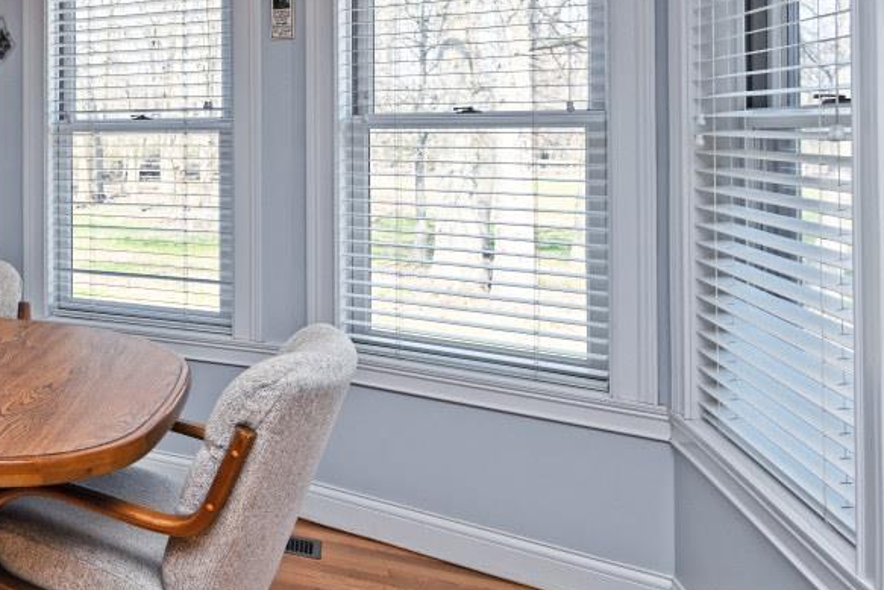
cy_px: 129
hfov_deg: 39.2
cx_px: -168
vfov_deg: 35.8
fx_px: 884
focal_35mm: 36
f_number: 5.6
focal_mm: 14
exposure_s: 1/125
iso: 100
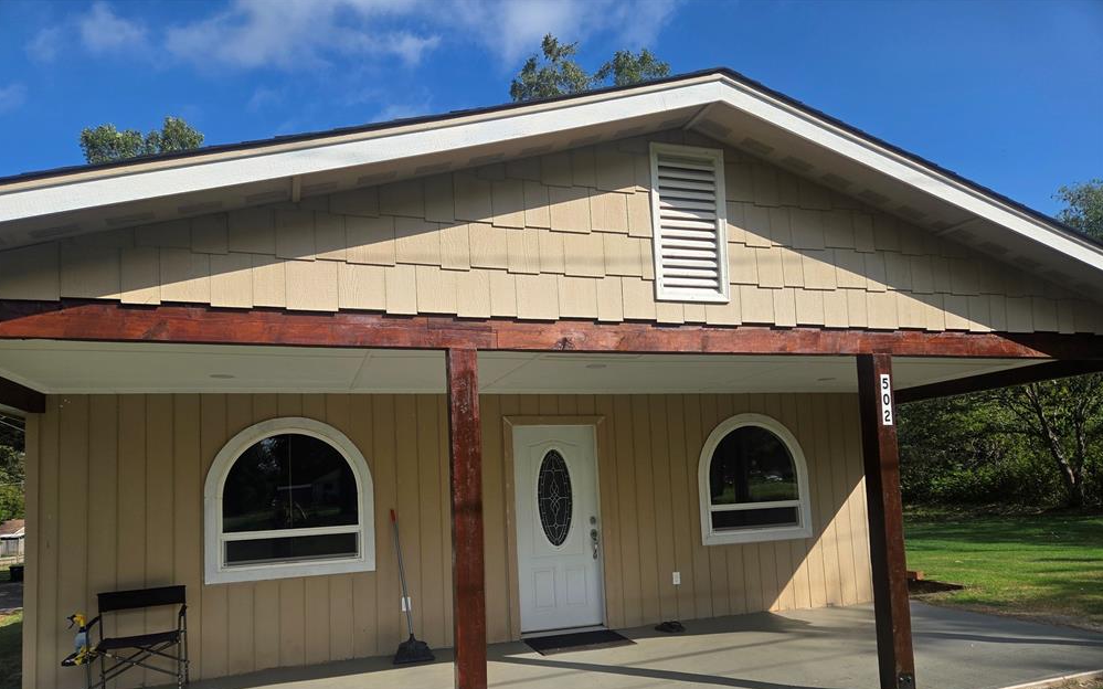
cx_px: 540
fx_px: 751
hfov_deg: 72.5
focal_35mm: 25
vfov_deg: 48.9
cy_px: 422
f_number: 1.8
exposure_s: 1/5261
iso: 80
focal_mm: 5.4
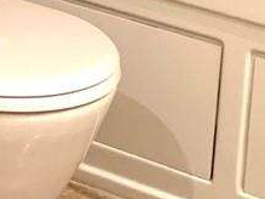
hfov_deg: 10.3
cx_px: -46
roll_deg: -2.9
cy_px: -227
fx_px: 1454
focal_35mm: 190
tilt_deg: -10.9
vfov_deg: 7.4
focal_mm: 4.25
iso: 320
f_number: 1.8
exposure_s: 1/60
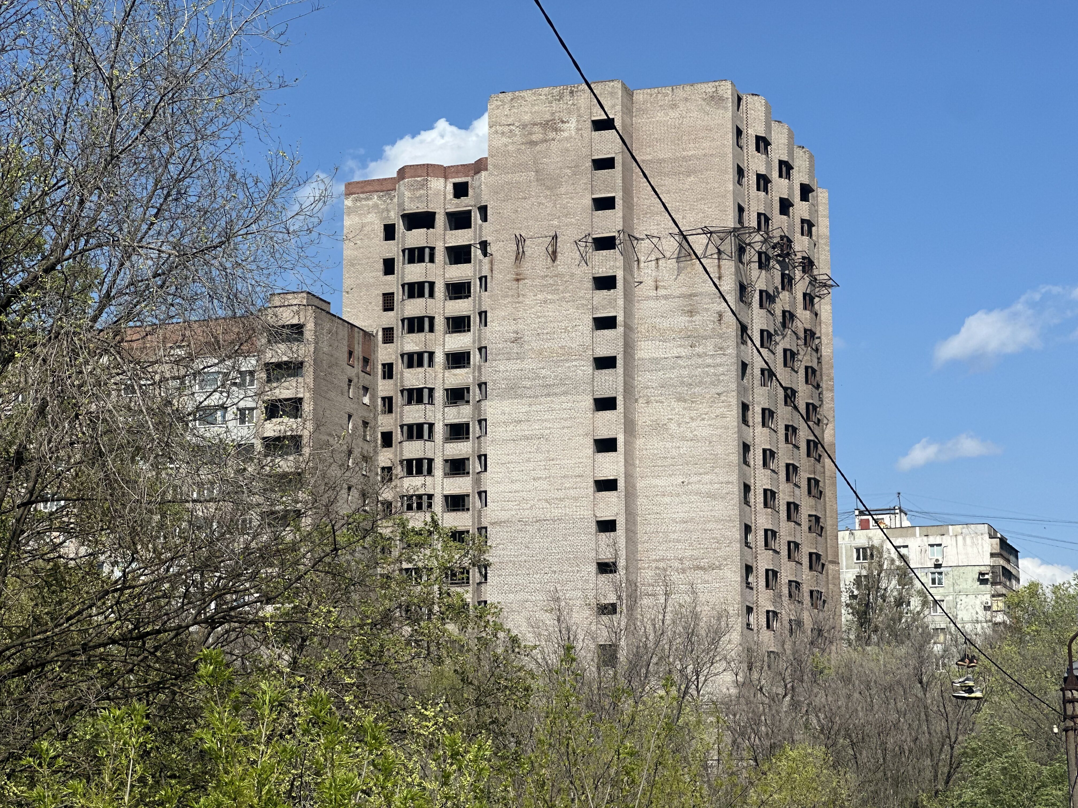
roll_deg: -0.9
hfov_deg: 25.3
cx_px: 539
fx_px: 2398
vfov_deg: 19.1
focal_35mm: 77
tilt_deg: +12.5
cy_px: 404
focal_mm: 9
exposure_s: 1/919
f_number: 2.8
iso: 32
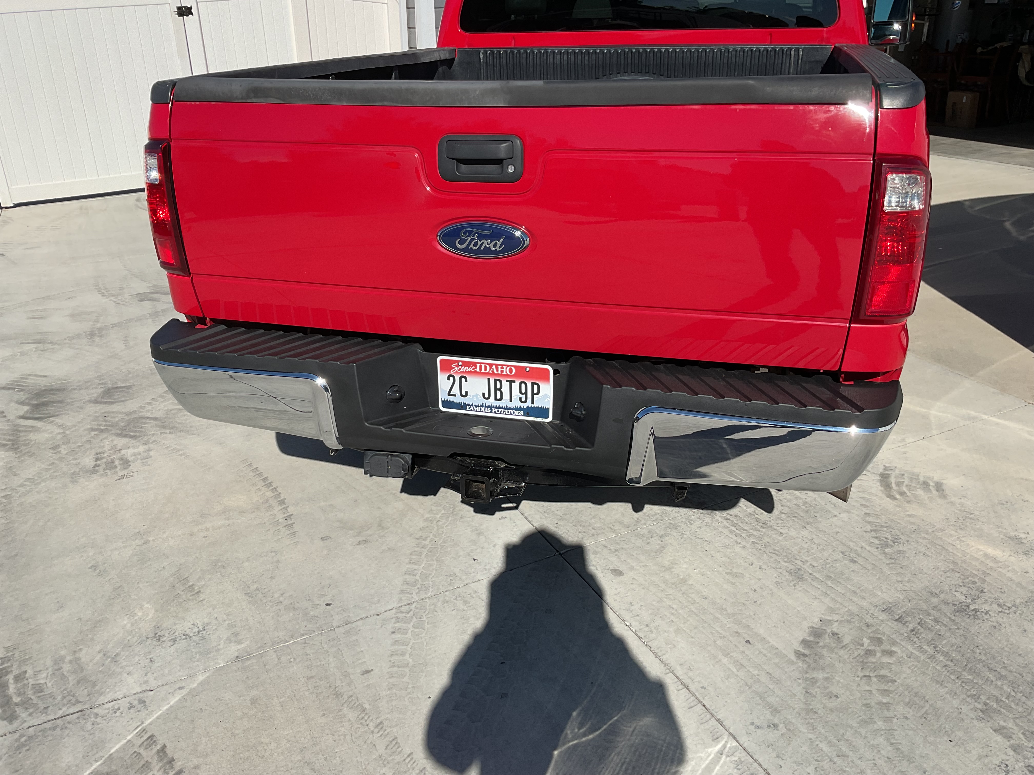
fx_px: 866
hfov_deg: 61.7
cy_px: 388
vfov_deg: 48.2
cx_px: 517
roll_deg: +1.2
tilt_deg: -23.8
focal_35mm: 29
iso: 16
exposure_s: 1/2427
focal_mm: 3
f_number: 1.8
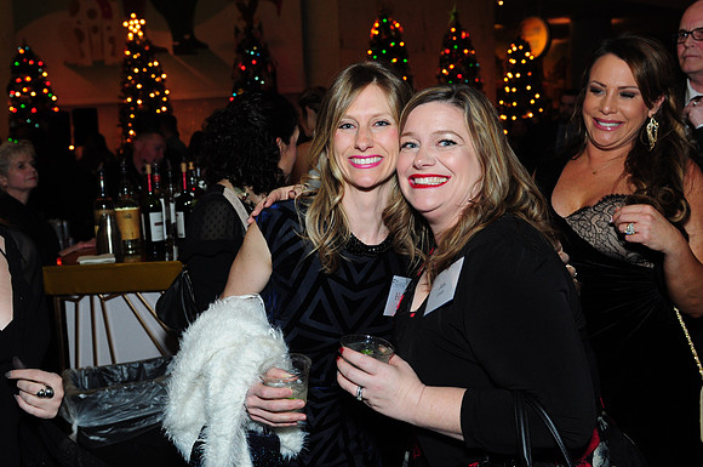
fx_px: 761
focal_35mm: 39
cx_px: 352
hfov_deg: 49.6
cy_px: 234
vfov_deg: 34.1
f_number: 4.5
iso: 640
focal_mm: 26
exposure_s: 1/60
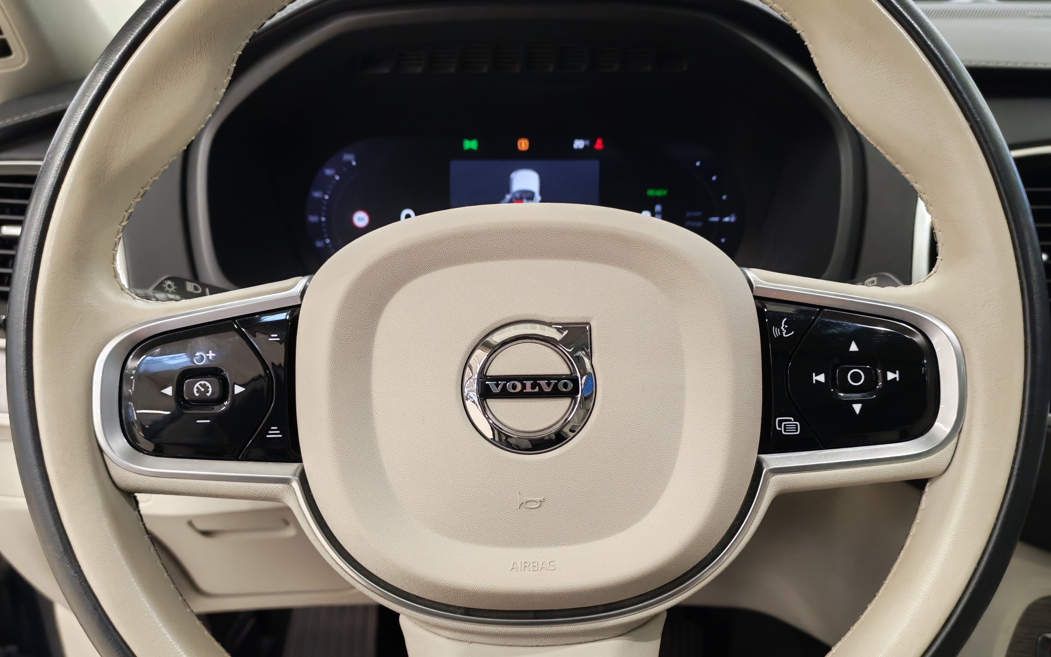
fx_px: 974
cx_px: 525
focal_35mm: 34
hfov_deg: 56.7
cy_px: 375
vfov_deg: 37.2
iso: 2178
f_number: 1.9
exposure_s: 1/100
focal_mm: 6.12
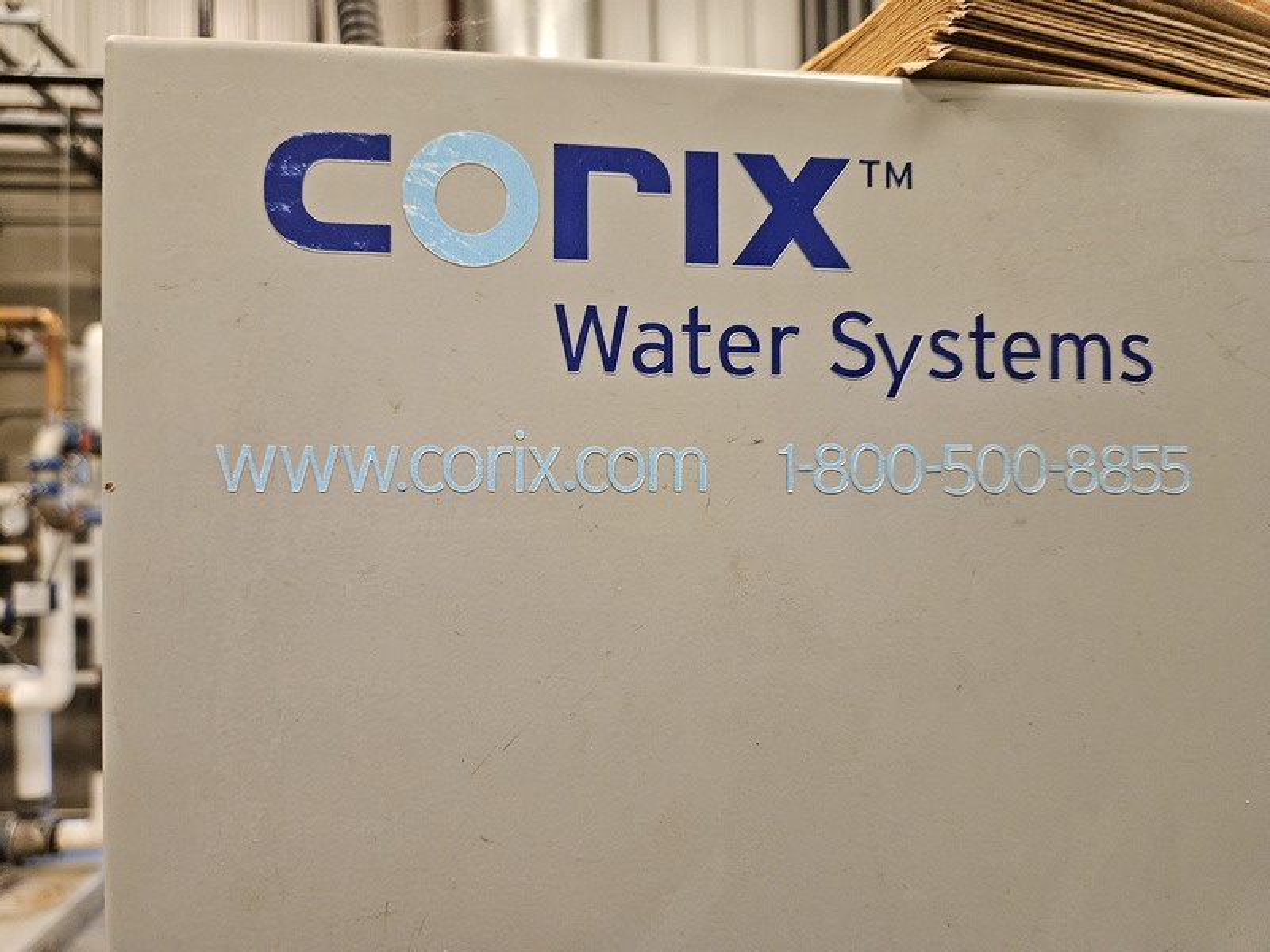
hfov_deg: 73.9
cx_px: 635
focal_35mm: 23
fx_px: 844
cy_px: 476
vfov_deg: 58.9
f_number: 1.8
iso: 640
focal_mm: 5.4
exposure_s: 1/60
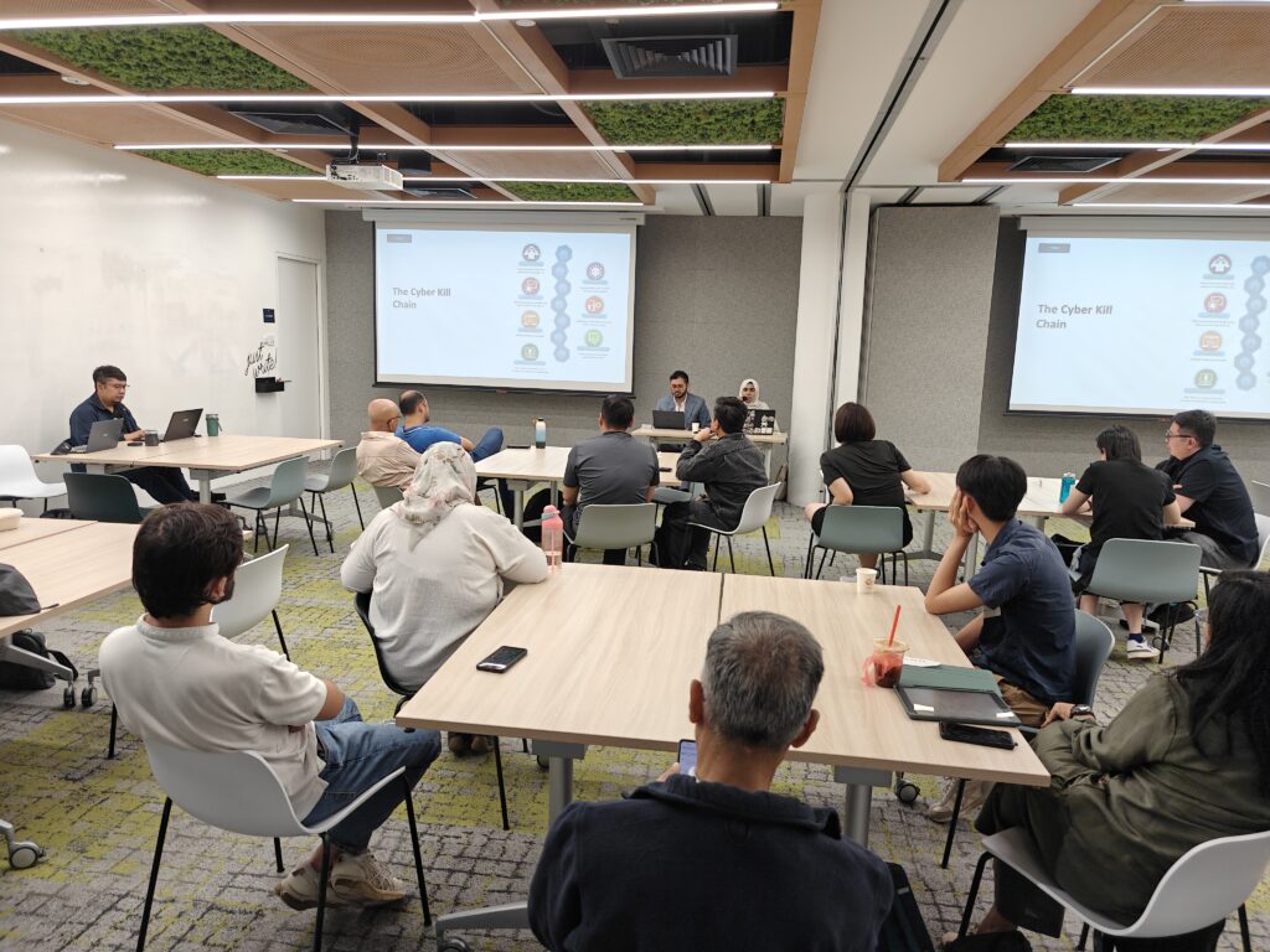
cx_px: 635
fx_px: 844
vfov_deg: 58.9
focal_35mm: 23
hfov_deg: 73.9
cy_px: 476
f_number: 1.6
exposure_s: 1/100
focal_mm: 6.06
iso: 50
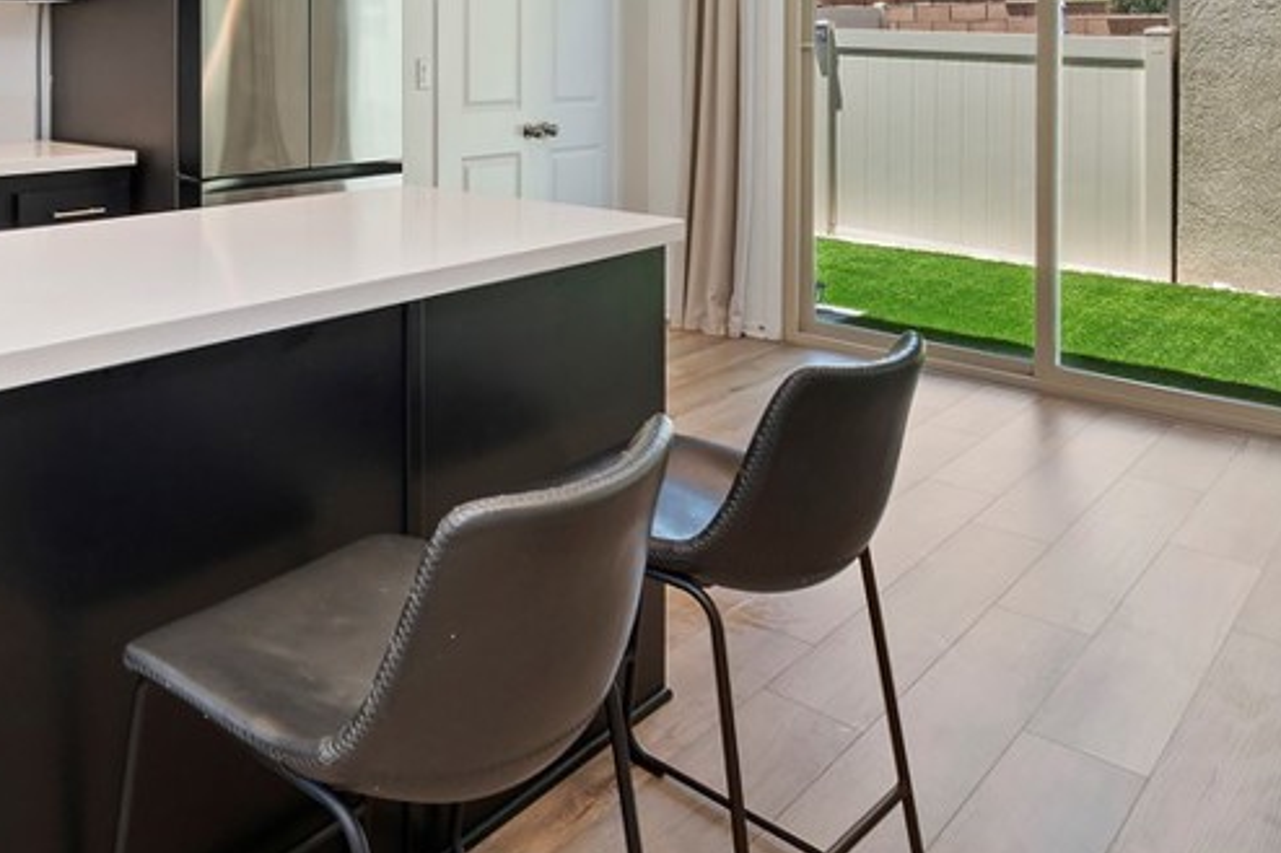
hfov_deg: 57.7
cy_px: 87
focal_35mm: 29
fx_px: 1032
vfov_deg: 41.4
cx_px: 213
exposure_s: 1/15
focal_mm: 14
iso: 500
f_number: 10
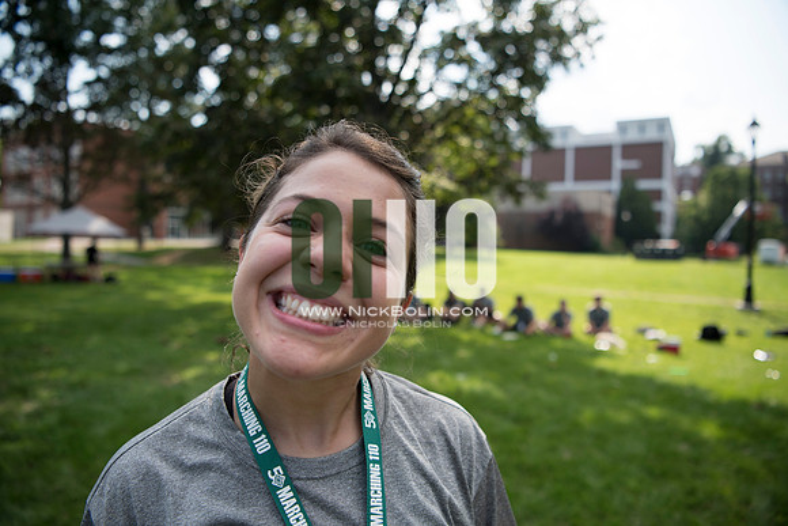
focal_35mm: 24
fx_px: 525
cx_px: 394
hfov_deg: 73.7
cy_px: 263
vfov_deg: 53.2
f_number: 2.8
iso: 200
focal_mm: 24
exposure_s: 1/2000
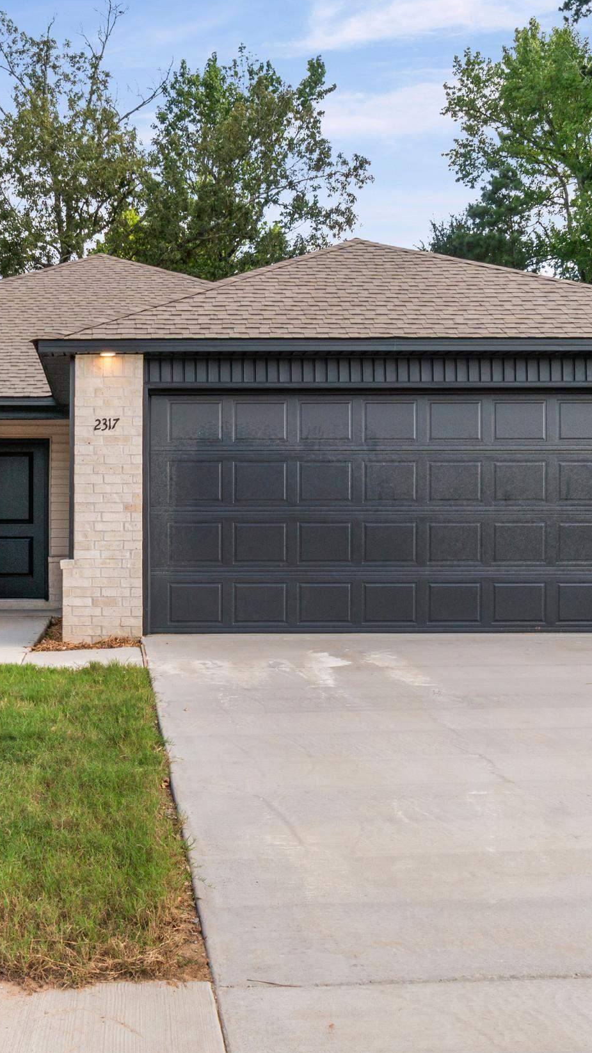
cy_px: 529
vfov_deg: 47.4
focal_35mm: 43
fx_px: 1200
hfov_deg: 27.4
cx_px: 157
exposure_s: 1/250
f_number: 9
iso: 250
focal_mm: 18
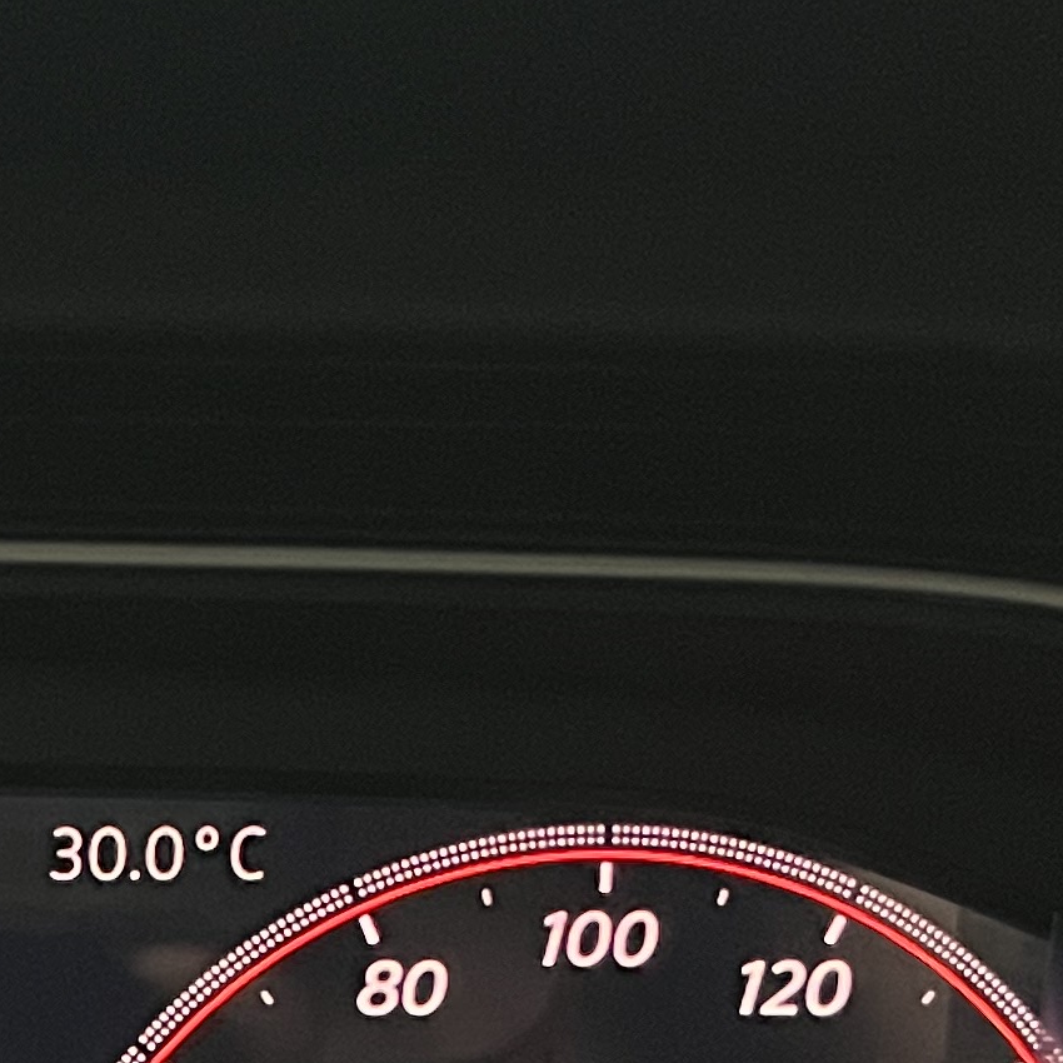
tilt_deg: -18.9
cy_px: 1359
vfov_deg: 15.3
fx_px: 3787
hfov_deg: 15.0
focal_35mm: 109
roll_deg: -0.4
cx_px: -438
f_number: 1.6
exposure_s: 1/30
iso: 800
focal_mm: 5.1
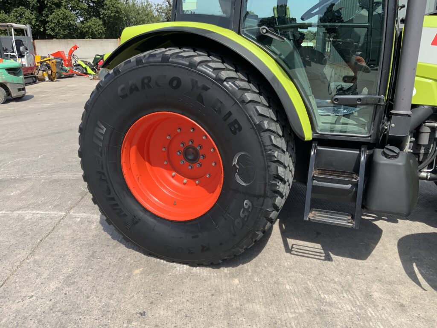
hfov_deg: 61.7
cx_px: 218
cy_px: 164
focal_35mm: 29
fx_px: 366
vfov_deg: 48.2
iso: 16
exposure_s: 1/1195
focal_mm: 3
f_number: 1.8
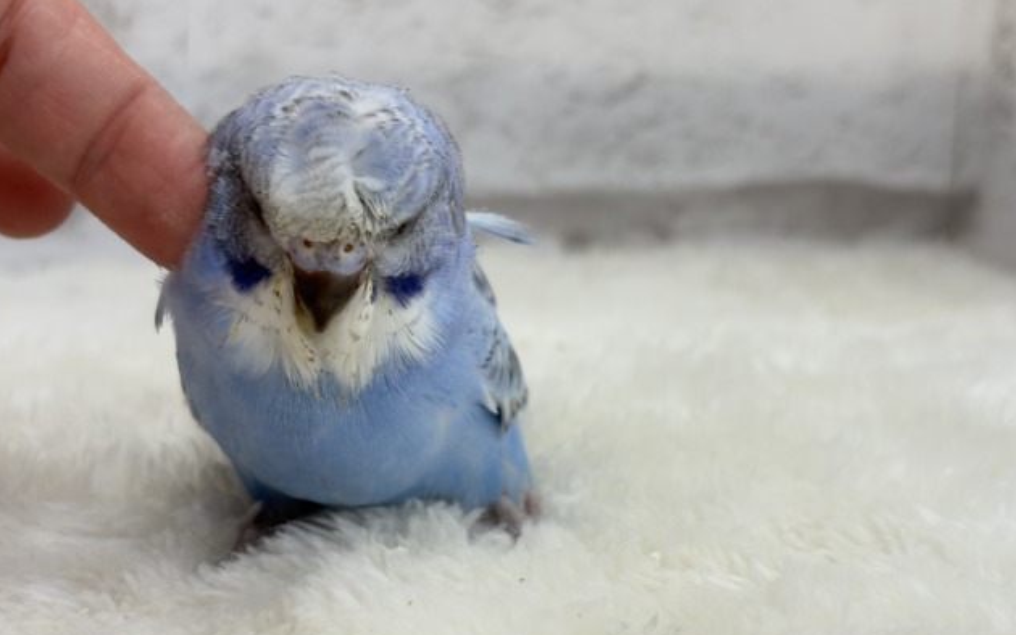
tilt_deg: -10.6
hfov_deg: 36.3
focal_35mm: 56
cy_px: 297
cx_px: 502
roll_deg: +0.0
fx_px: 1551
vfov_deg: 23.2
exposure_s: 1/50
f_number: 1.6
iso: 32
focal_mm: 5.96
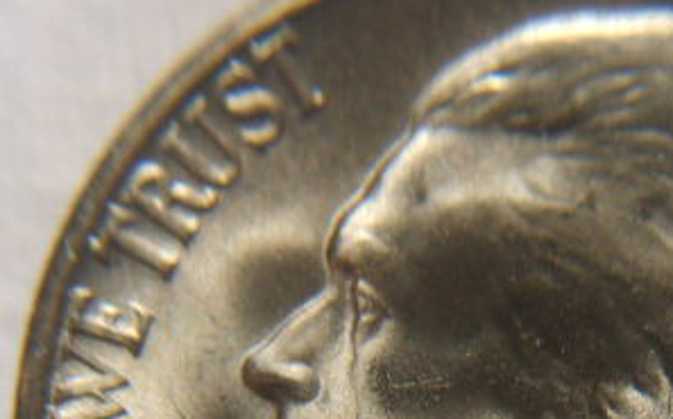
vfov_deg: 15.8
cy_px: 462
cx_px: 539
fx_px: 1466
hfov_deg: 25.4
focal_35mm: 80
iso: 73
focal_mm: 5.8
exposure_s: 1/30
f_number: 2.8
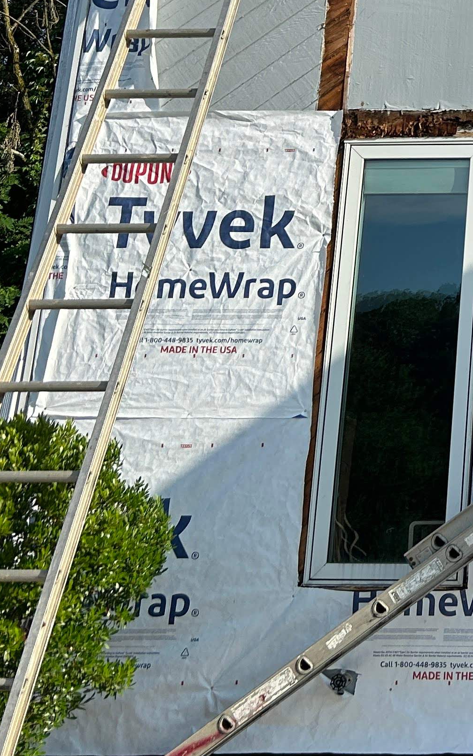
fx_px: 1422
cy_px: 63
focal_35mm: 69
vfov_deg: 28.5
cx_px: 706
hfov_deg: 17.1
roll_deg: -0.6
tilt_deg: +19.2
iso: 50
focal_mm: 5.7
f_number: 1.5
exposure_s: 1/3165
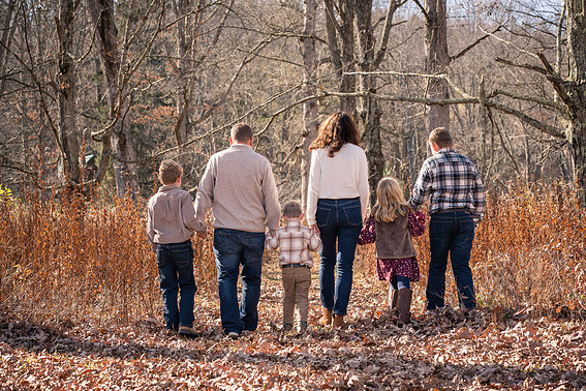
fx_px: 1416
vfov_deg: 15.7
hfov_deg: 23.4
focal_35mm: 87
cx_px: 299
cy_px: 199
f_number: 6.3
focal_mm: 85
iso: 250
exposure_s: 1/250
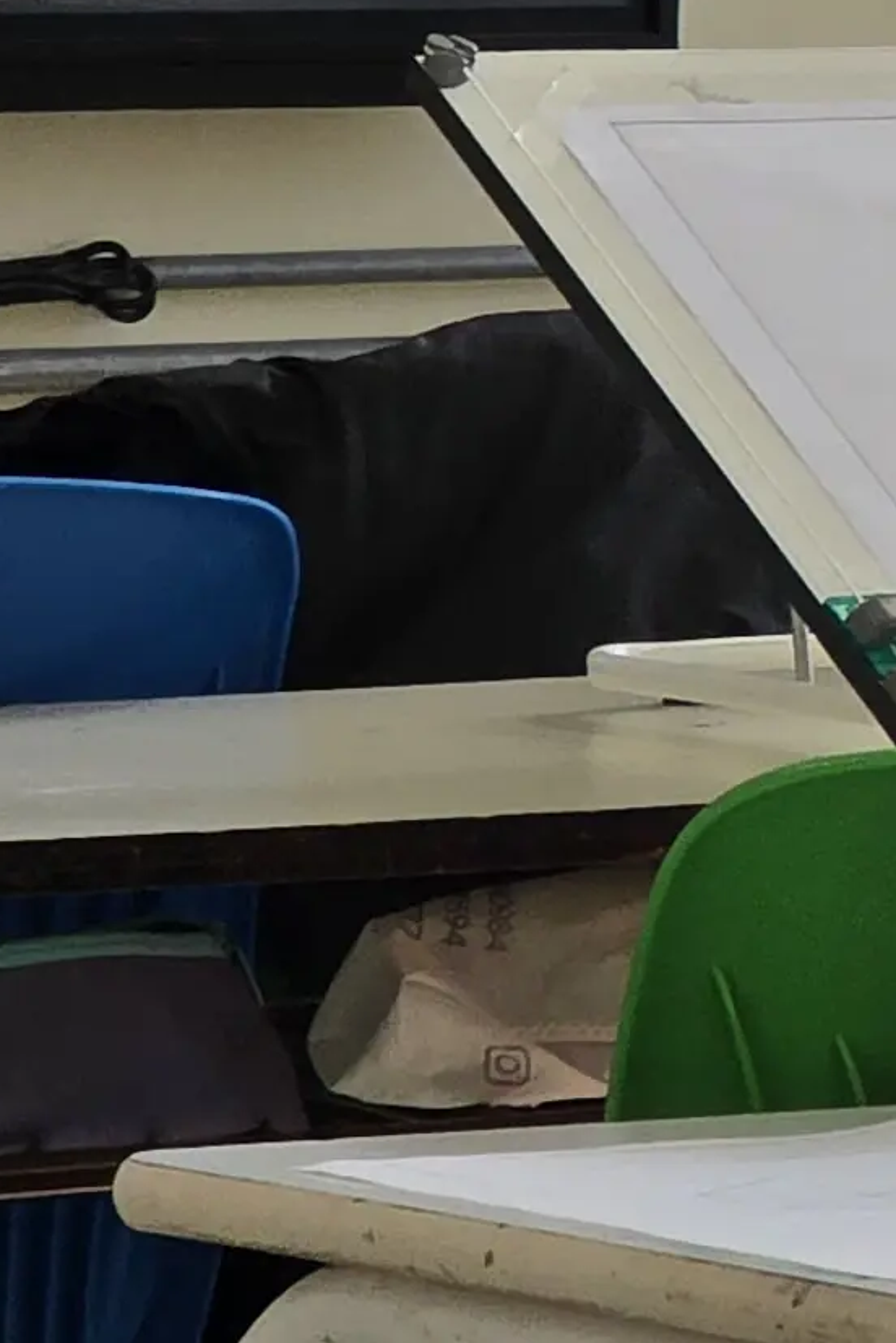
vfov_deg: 5.9
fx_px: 12943
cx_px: 2428
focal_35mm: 347
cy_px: 193
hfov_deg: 3.9
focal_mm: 7.9
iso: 50
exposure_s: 1/383
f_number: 2.4
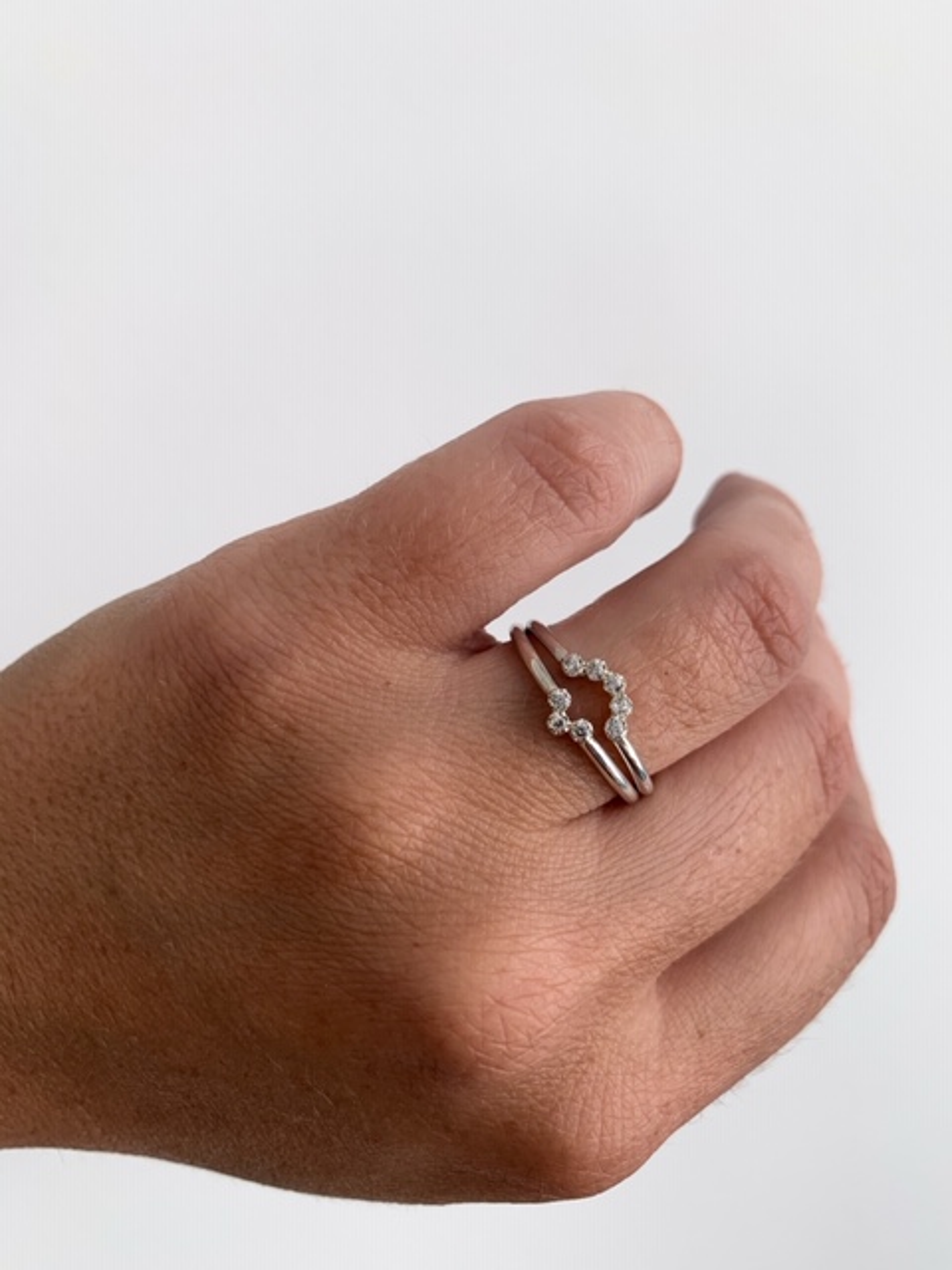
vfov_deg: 67.3
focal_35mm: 26
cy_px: 635
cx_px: 476
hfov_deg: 53.1
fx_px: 953
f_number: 1.8
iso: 25
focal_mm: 4.25
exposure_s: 1/232
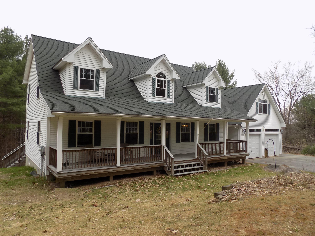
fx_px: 218
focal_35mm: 24
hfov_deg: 71.6
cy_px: 118
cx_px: 158
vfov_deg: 56.8
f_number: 3.1
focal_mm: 4.3
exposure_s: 1/320
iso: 80
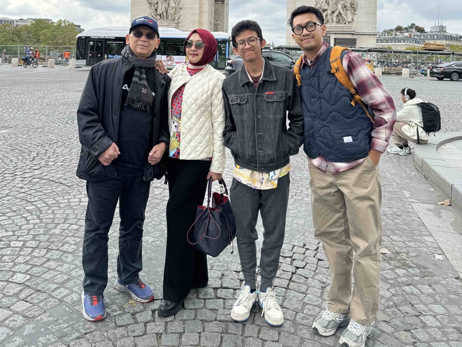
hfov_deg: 55.3
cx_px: 226
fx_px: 441
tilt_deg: +2.8
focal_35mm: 33
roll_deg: -1.9
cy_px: 48
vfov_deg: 40.3
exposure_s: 1/651
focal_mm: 6.76
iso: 80
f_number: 1.78
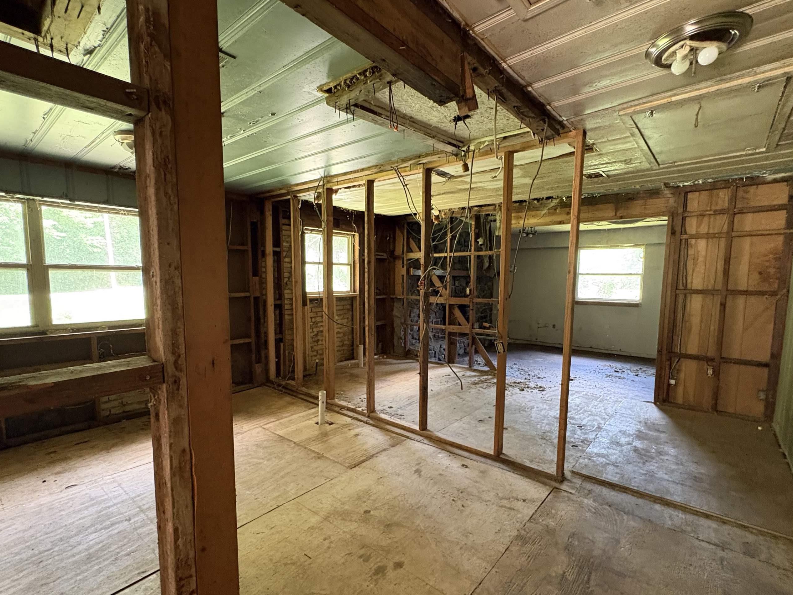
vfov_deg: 74.6
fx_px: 389
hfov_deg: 91.0
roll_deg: -0.5
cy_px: 315
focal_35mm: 17
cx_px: 390
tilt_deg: -4.8
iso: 800
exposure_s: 1/50
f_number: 2.2
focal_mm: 2.22
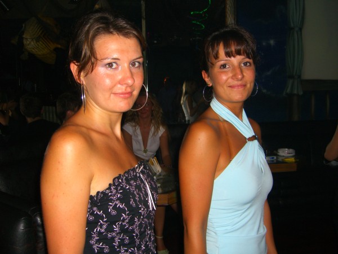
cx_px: 169
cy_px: 127
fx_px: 371
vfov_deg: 37.7
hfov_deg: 49.0
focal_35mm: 38
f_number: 2.8
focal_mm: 7.9
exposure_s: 1/60
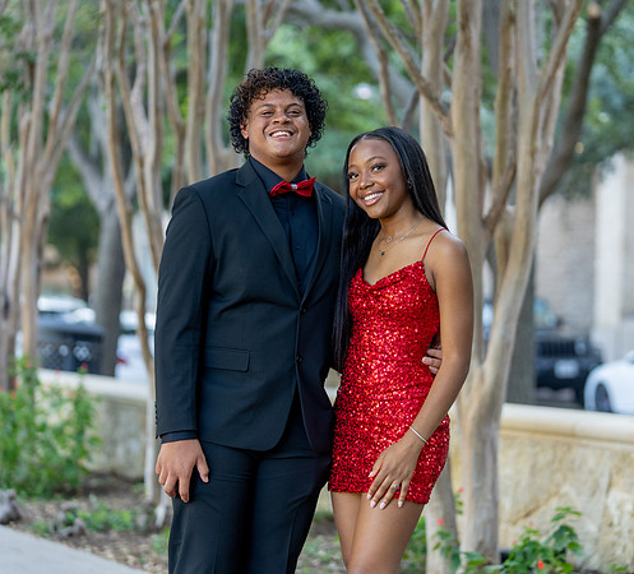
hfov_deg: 14.5
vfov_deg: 13.1
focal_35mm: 126
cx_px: 346
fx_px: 2496
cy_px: 286
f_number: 2.8
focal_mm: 104
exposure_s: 1/320
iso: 800
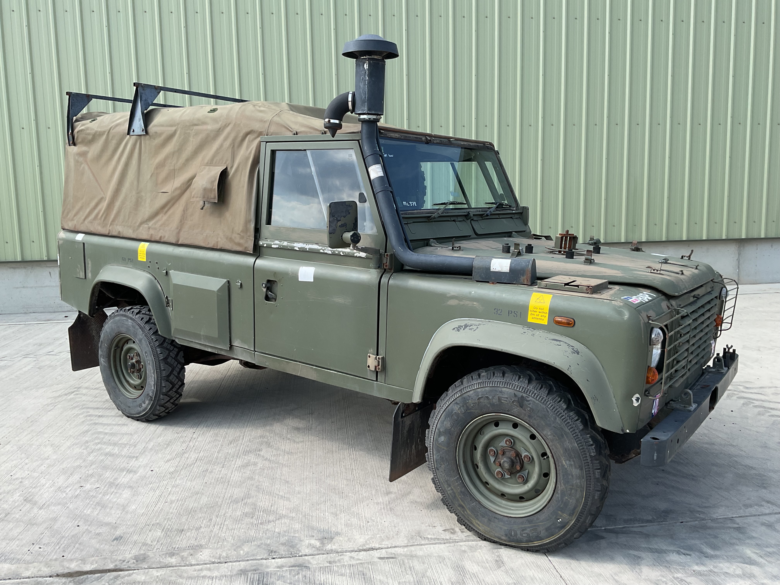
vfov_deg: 48.2
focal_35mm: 29
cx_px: 390
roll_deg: +2.0
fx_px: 653
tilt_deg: -7.1
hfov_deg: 61.7
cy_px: 292
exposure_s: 1/912
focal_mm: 3
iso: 16
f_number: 1.8
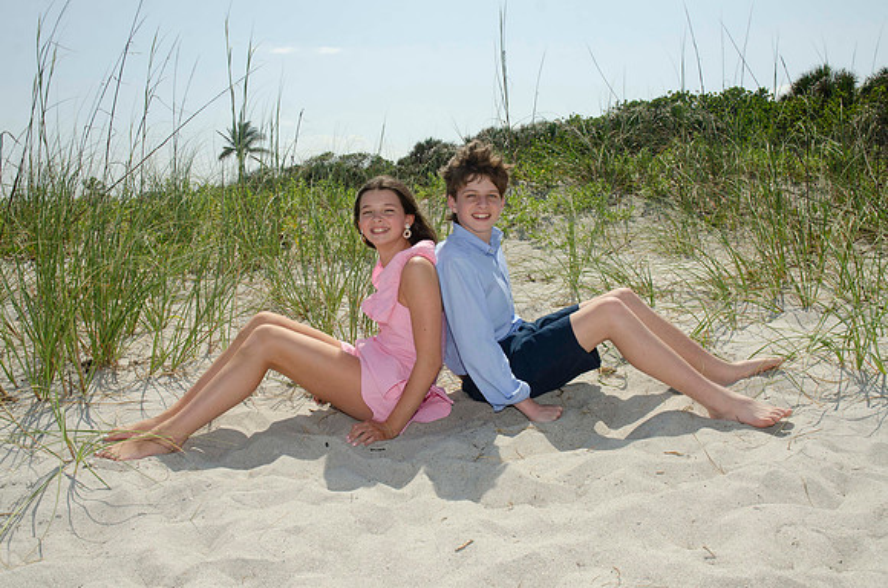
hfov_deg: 57.3
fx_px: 812
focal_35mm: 33
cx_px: 444
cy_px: 294
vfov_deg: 39.8
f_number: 9
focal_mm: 22
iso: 100
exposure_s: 1/250
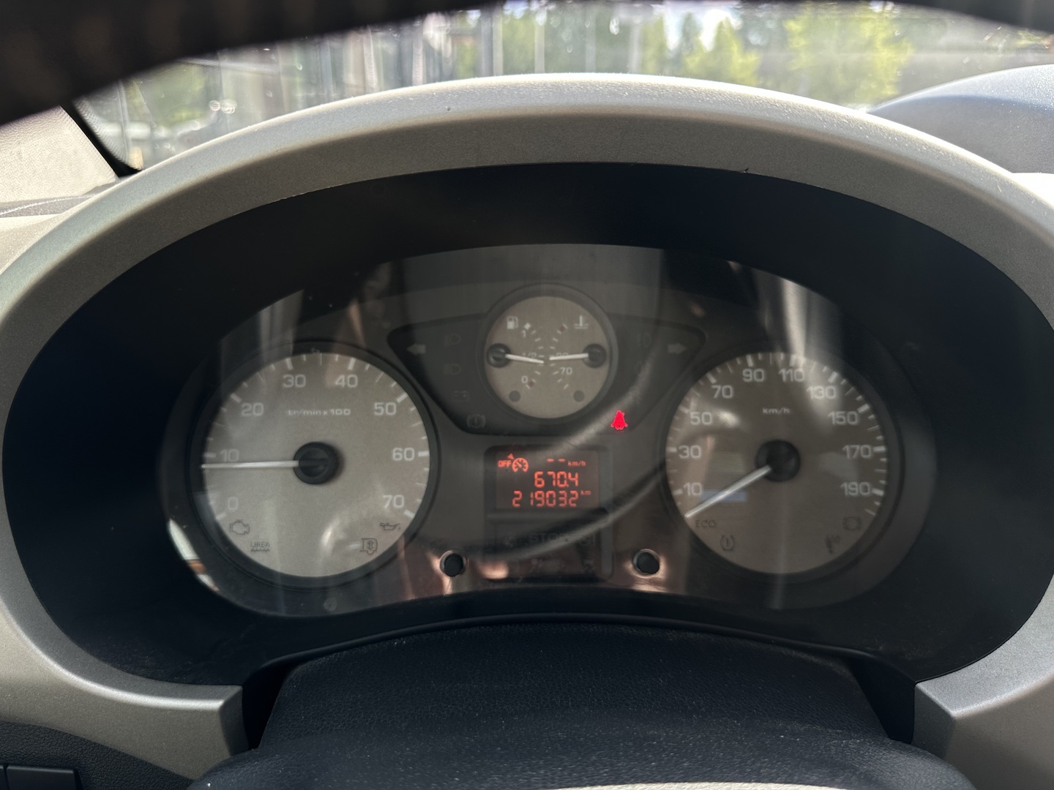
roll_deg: +0.3
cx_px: 527
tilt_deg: -19.8
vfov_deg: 56.8
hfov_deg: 71.6
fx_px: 731
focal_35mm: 24
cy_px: 395
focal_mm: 6.86
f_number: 1.78
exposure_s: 1/389
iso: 80
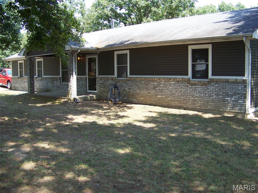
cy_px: 96
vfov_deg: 39.7
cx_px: 129
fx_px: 268
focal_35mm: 36
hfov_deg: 51.4
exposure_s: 1/125
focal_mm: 5.85
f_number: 2.8
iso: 64
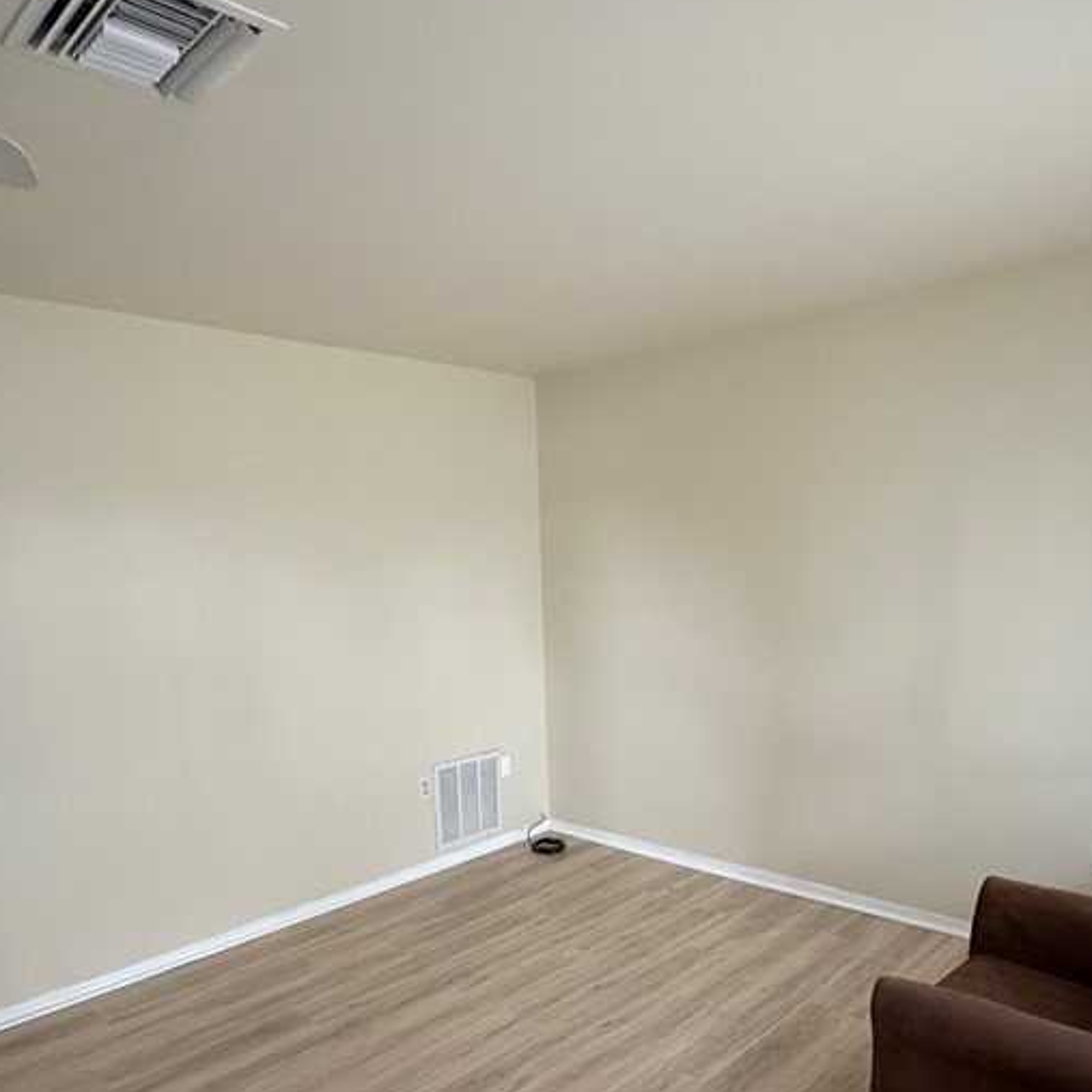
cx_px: 504
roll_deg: +2.5
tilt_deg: -12.8
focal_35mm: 25
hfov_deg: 62.8
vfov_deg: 60.8
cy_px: 760
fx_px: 892
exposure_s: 1/70
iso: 320
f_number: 2.2
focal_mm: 2.22
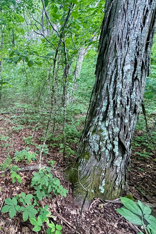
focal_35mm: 20
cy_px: 116
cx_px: 13
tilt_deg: -9.7
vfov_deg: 84.0
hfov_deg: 53.3
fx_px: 130
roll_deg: -0.5
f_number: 2.2
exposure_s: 1/99
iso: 200
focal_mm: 2.22
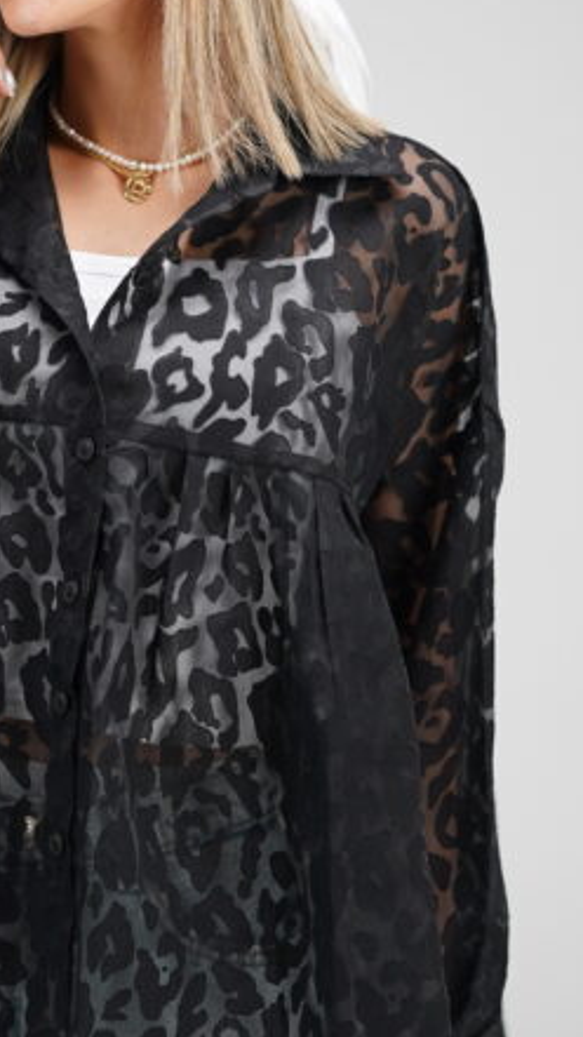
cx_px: 59
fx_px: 5662
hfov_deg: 5.9
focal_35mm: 206
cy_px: 339
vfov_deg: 10.5
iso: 100
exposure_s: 1/200
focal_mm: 85
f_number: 1.4
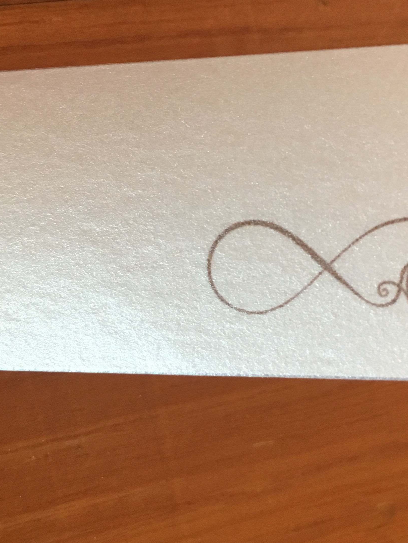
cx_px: 226
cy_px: 161
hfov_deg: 27.0
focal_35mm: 54
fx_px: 849
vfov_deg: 35.0
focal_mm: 4.15
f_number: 2.2
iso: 160
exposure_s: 1/33
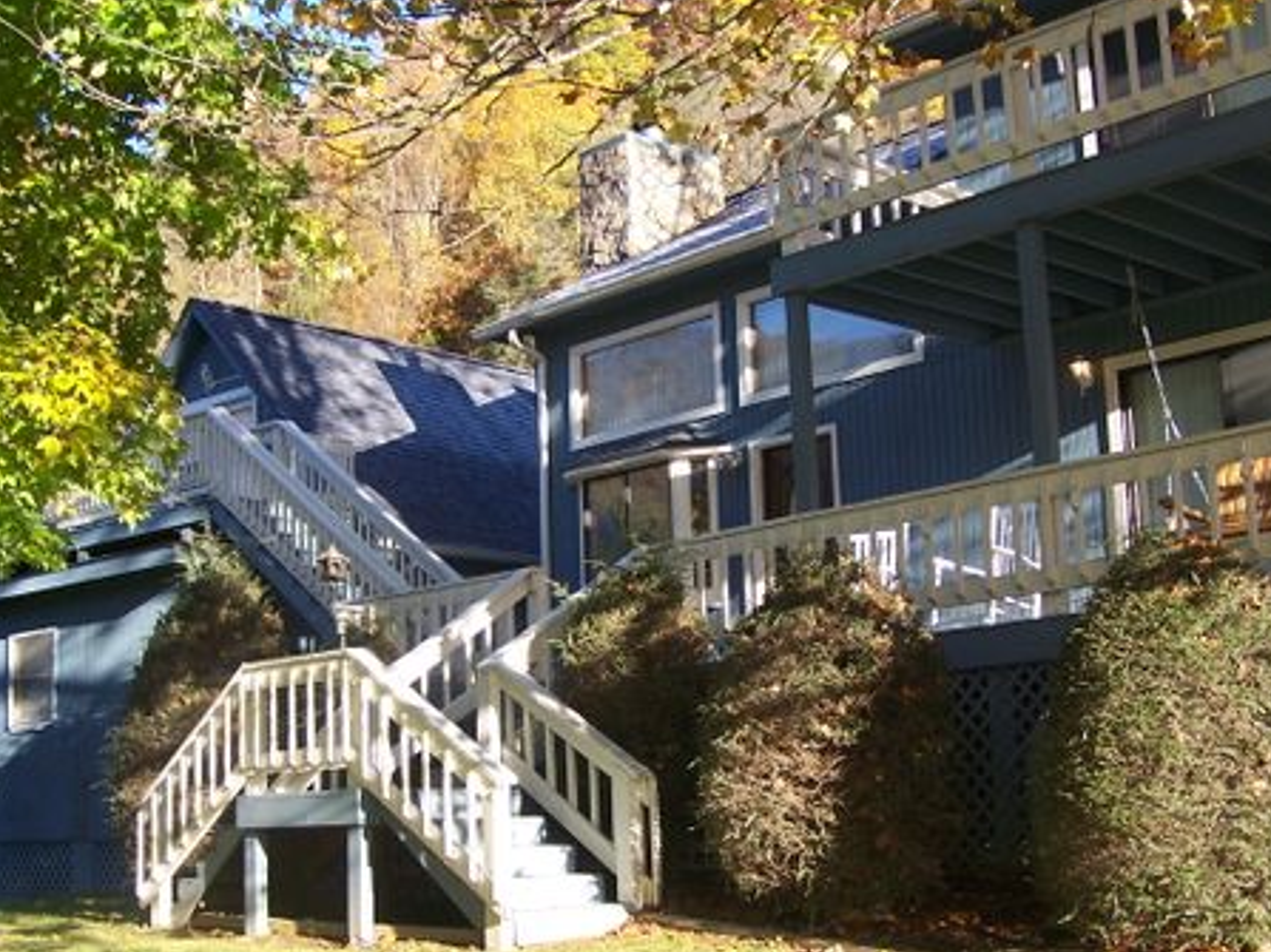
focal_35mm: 51
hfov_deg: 37.5
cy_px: 506
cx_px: 660
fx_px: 1872
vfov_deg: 28.5
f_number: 2.8
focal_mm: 6.3
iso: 80
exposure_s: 1/250
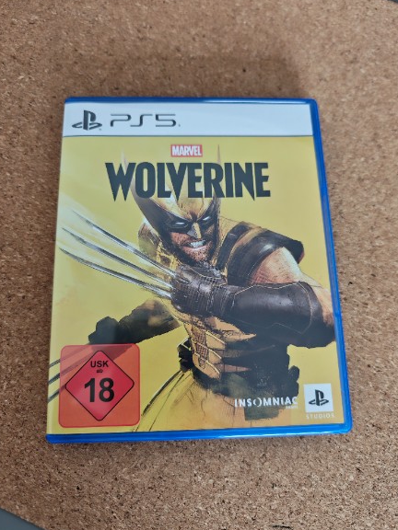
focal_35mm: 25
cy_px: 273
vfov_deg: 69.4
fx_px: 383
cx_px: 199
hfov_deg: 54.9
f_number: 1.68
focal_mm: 6.57
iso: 447
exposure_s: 1/100
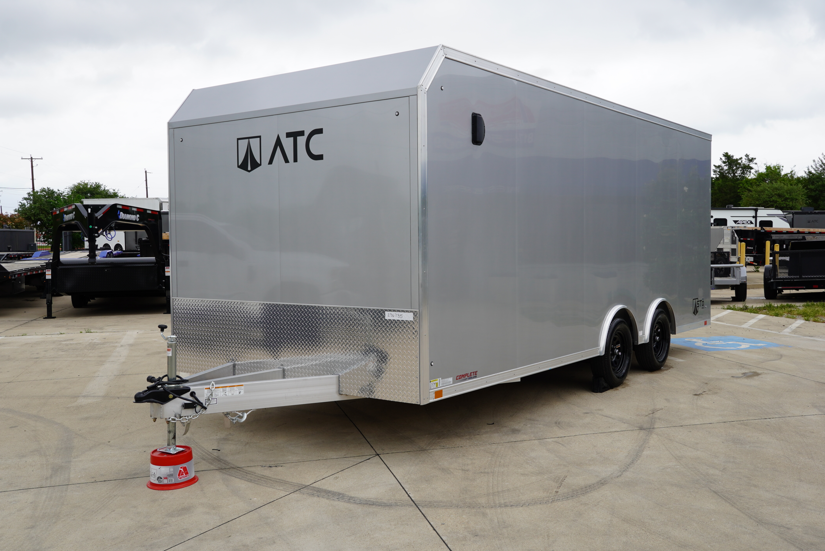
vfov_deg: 36.9
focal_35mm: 36
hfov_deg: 53.1
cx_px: 412
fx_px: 825
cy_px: 276
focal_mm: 24
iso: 100
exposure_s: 1/100
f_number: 6.3
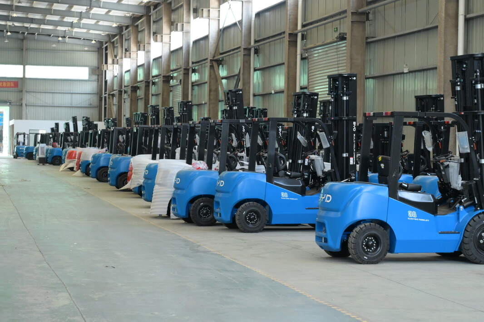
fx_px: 1048
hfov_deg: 26.0
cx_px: 242
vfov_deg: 17.5
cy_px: 161
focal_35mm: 78
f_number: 4
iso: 3200
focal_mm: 52
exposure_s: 1/640
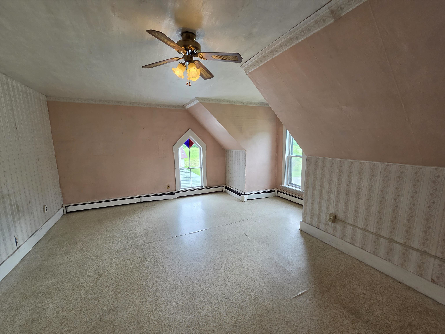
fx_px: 167
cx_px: 222
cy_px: 167
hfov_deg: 106.2
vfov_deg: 89.9
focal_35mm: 13
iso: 160
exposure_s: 1/120
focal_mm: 2.2
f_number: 2.2
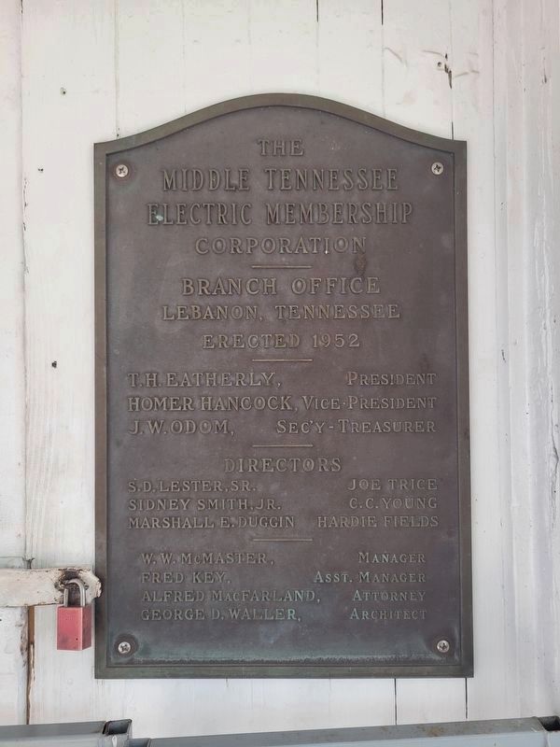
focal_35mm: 26
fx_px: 561
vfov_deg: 67.3
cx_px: 280
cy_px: 374
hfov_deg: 53.1
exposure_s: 1/370
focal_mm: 5.4
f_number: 1.8
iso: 40
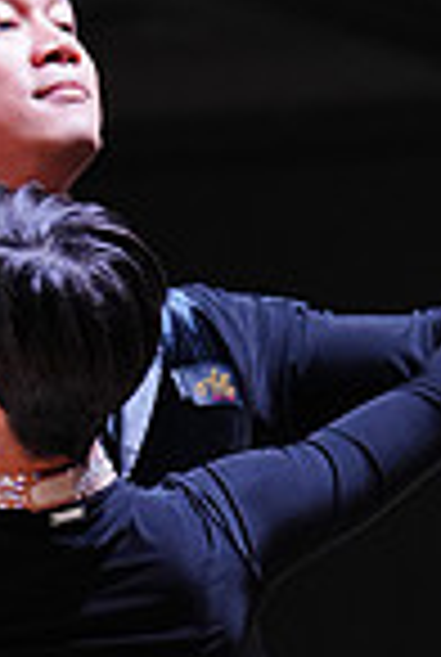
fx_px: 6163
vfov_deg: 6.0
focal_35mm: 337
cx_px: 52
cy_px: 994
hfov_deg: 4.1
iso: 1250
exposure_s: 1/500
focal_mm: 85
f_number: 2.8
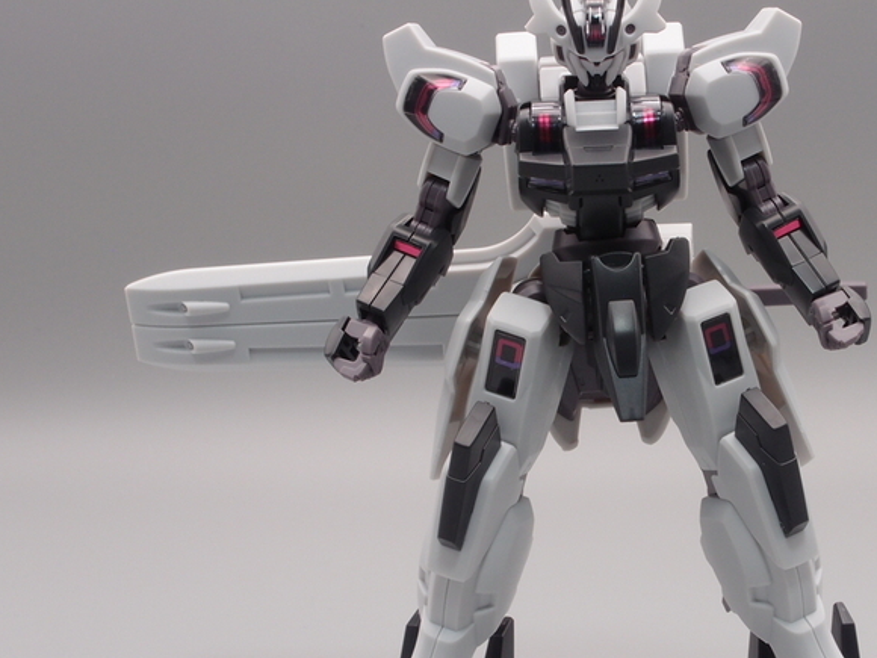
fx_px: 1748
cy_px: 380
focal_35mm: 69
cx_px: 547
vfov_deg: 21.3
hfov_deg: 28.1
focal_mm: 10.83
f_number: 8
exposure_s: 1/6
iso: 100
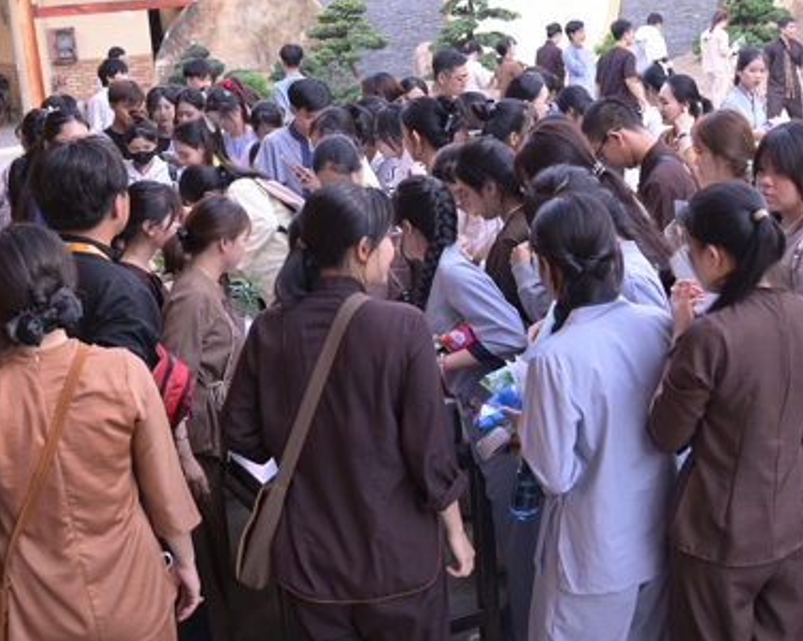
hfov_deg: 34.0
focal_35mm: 55
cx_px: 515
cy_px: 251
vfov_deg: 27.5
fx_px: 1306
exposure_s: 1/200
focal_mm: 34
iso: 320
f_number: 4
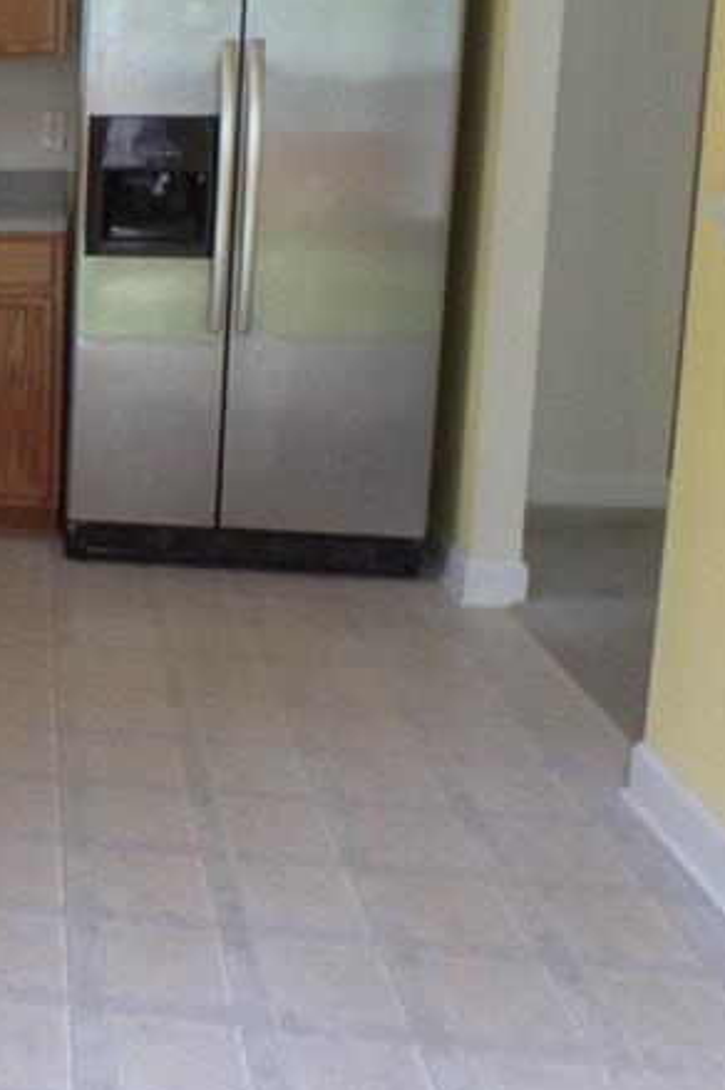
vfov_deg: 25.2
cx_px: -290
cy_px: 345
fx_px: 2420
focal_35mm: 80
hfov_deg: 15.9
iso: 40
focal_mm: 3.3
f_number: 2.4
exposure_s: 1/24
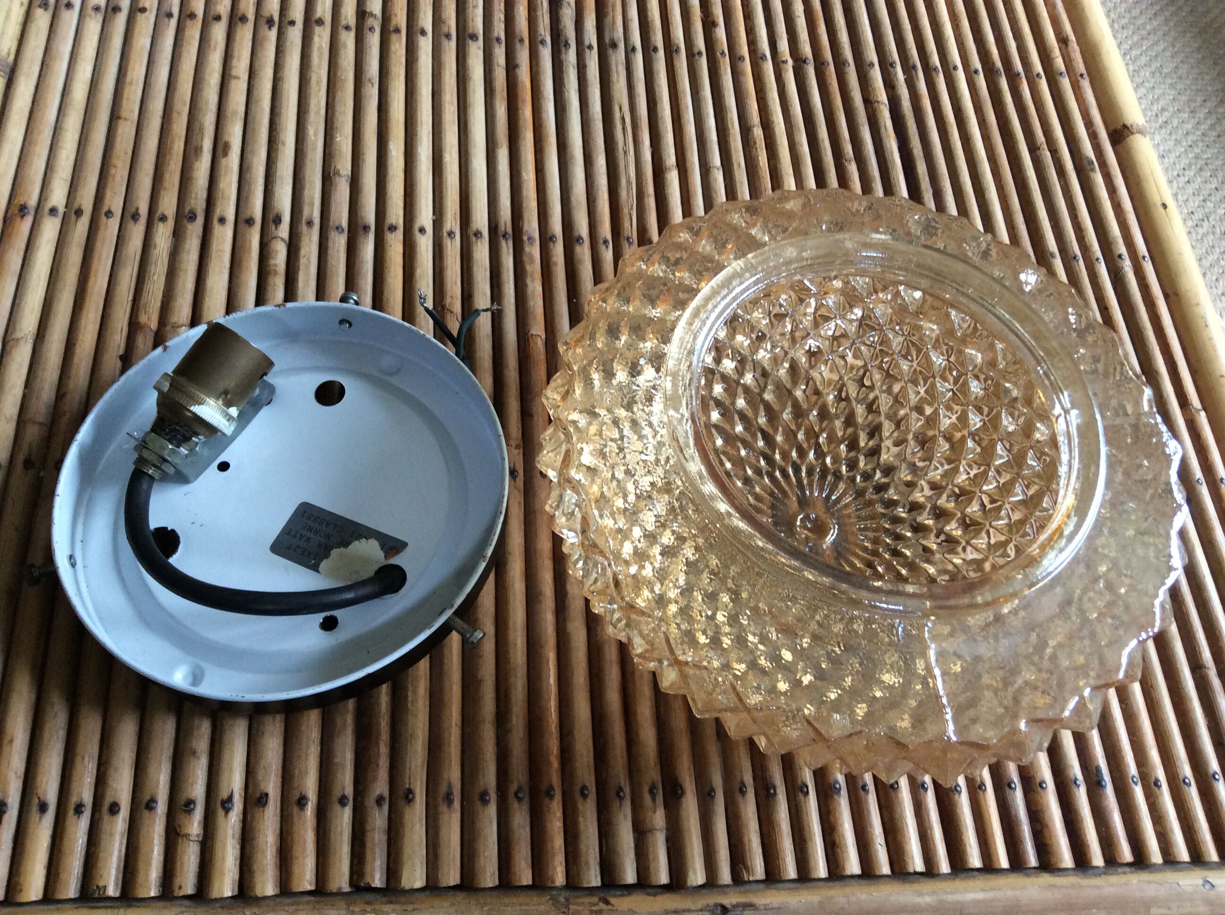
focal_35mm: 32
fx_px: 1131
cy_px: 458
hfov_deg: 56.9
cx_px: 612
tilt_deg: -61.7
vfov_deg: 44.1
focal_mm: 3.3
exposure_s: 1/25
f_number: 2.4
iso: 125
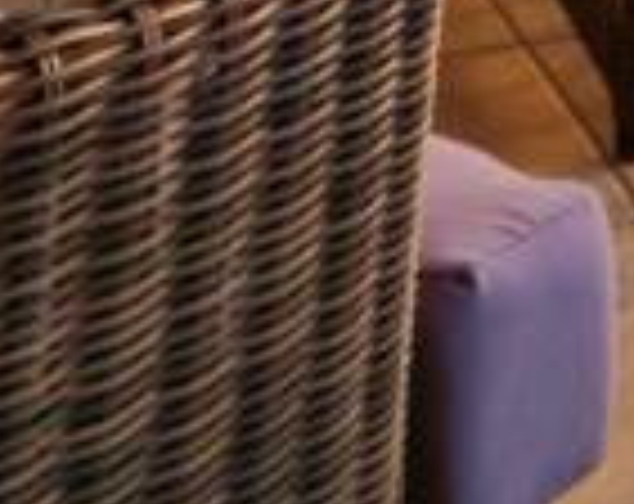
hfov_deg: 13.0
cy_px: -783
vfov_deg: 9.3
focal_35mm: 144
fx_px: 2695
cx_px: 823
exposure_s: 1/208
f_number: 2
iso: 25
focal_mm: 5.9
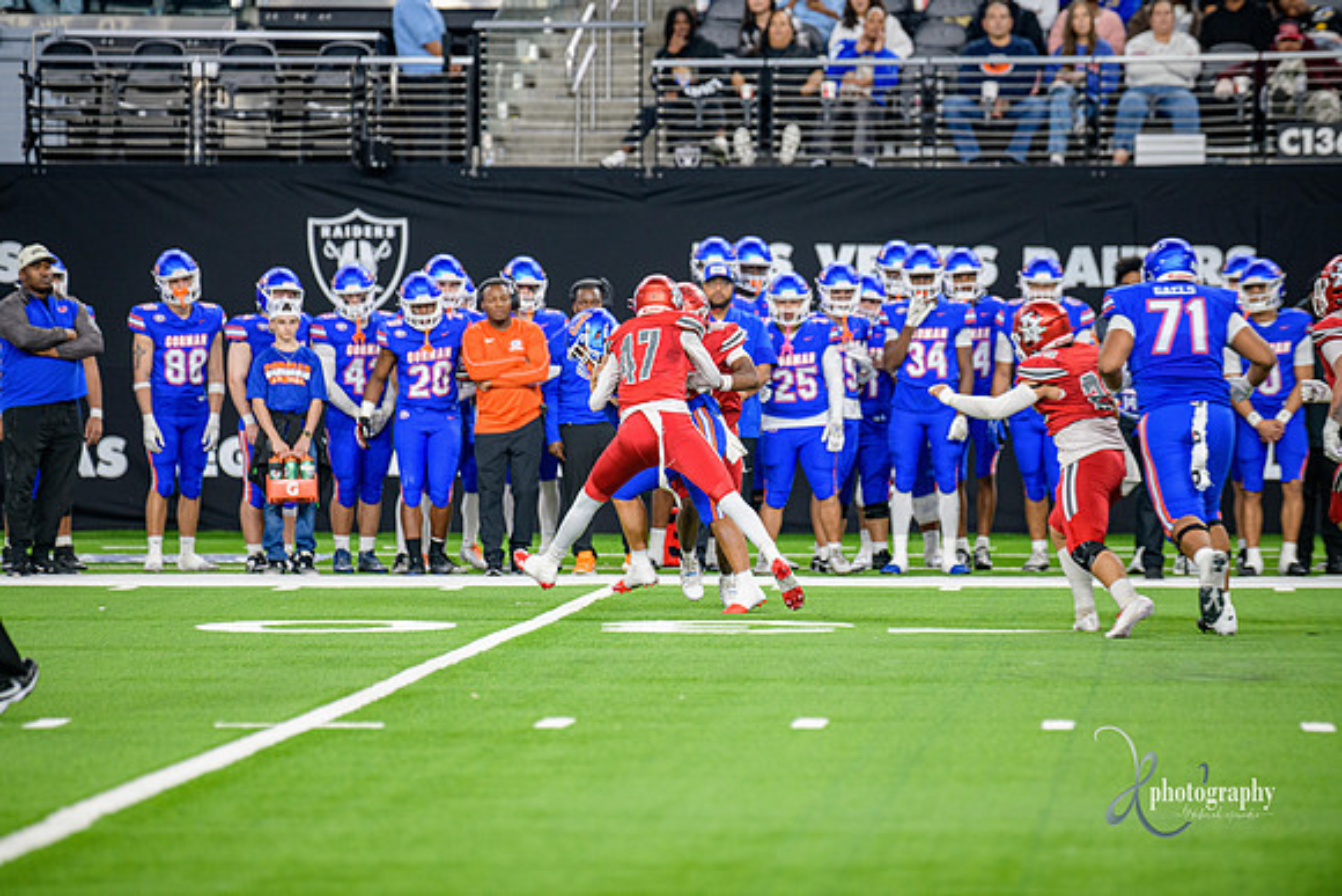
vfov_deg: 6.5
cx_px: 671
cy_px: 448
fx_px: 7830
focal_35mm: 210
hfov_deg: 9.8
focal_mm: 210
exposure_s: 1/400
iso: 1000
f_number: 2.8
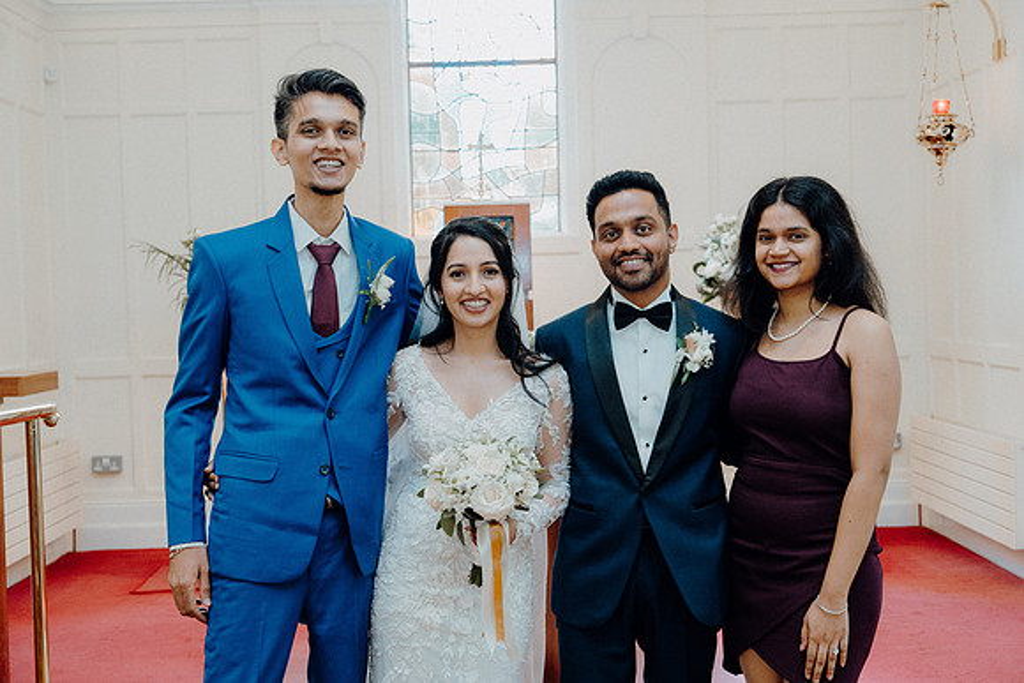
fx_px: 1394
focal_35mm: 49
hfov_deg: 40.3
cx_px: 512
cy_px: 342
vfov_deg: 27.5
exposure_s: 1/160
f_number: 5
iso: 2500
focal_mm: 49
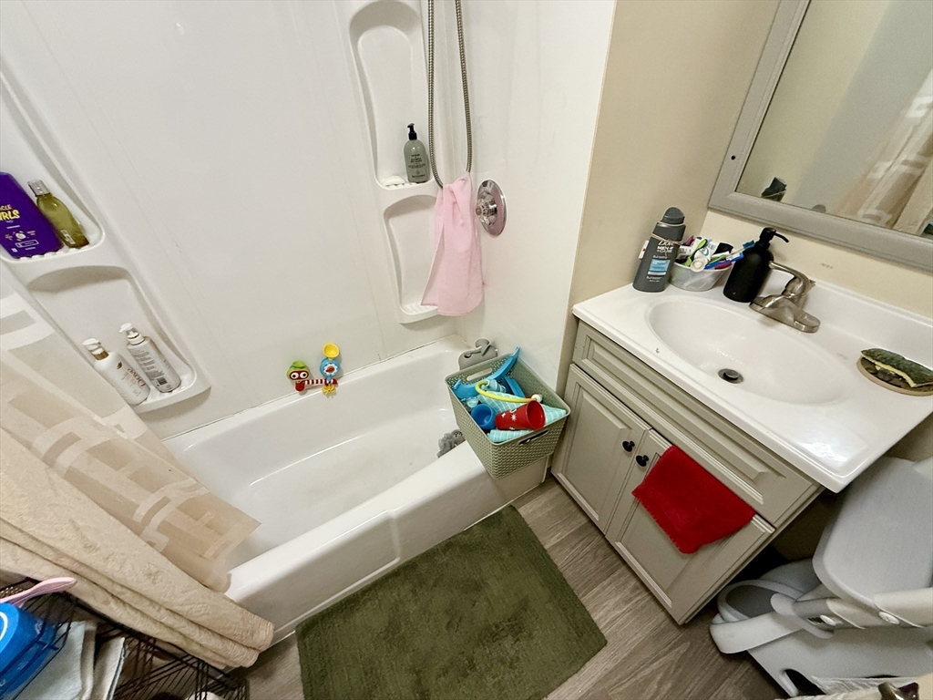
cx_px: 466
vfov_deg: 85.7
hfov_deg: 102.1
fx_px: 377
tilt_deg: -38.0
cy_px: 350
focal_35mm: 14
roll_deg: +3.0
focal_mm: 2.22
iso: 500
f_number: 2.2
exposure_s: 1/60
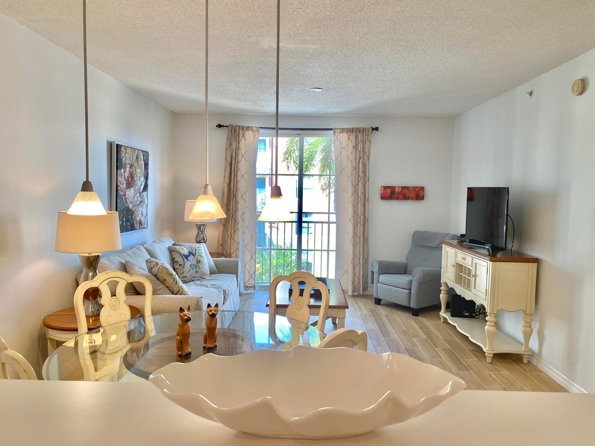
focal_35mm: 26
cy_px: 223
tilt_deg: -2.5
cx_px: 298
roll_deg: -1.0
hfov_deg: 67.3
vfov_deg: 53.1
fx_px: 447
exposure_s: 1/120
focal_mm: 4.25
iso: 100
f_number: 1.8
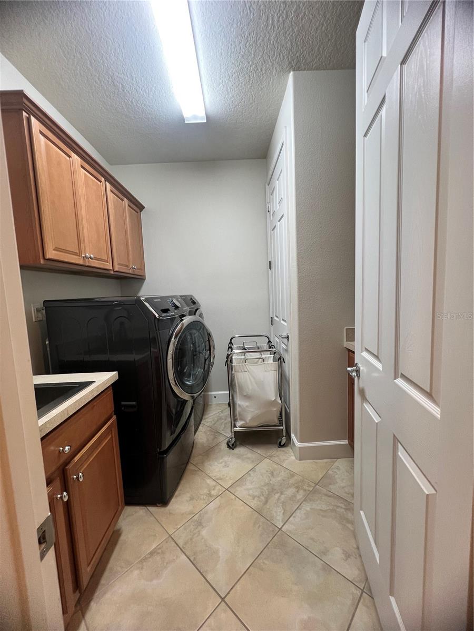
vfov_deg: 106.2
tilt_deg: -4.1
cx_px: 237
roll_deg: +3.3
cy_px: 316
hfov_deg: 89.9
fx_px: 237
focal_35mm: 13
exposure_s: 1/60
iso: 160
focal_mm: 1.57
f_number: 1.8
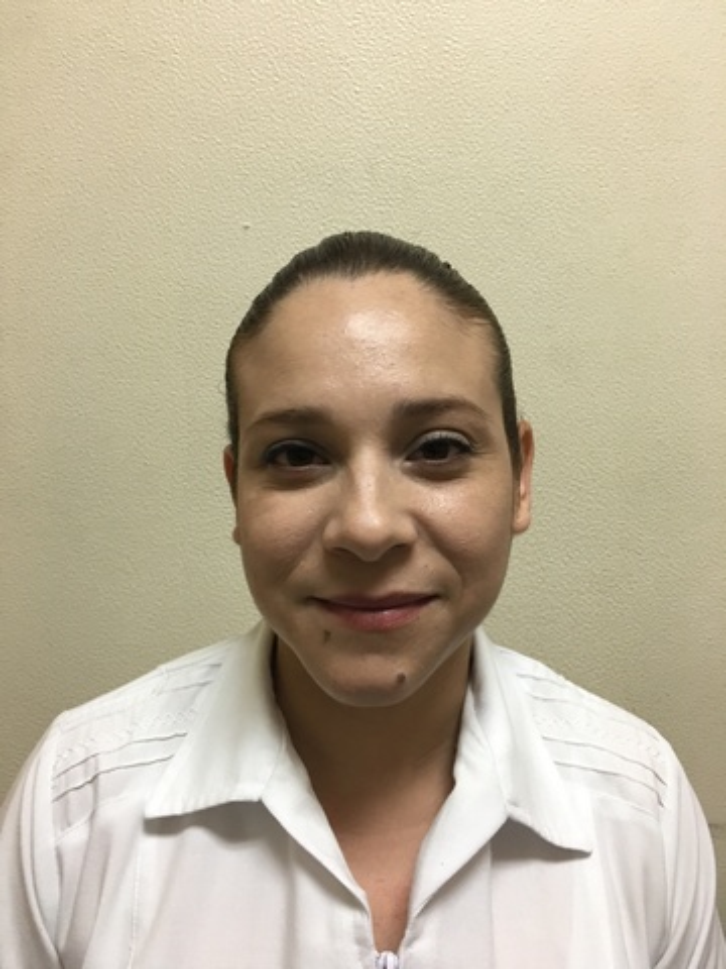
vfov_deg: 61.7
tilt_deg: -4.9
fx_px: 811
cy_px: 484
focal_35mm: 29
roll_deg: -0.1
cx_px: 363
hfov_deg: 48.2
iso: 80
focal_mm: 4.15
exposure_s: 1/17
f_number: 2.2
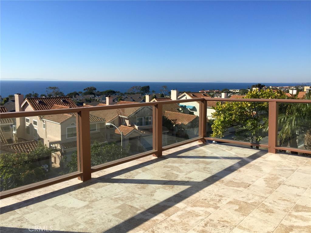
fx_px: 261
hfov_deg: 61.7
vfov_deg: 48.2
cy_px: 116
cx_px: 156
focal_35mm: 29
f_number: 2.2
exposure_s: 1/2326
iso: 32
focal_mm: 4.15
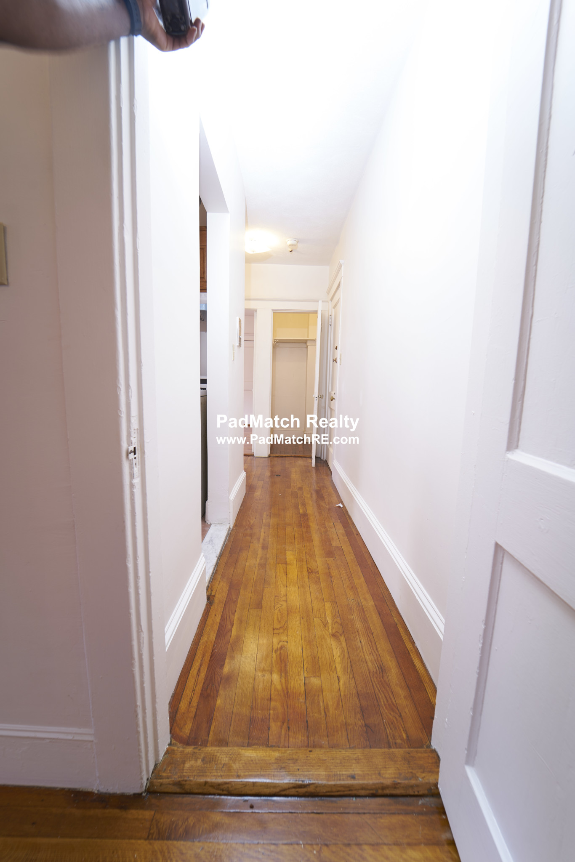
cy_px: 431
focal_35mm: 14
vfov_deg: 104.2
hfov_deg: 81.2
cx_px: 288
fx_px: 335
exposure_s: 1/2.5
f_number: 7.1
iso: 50
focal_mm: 14
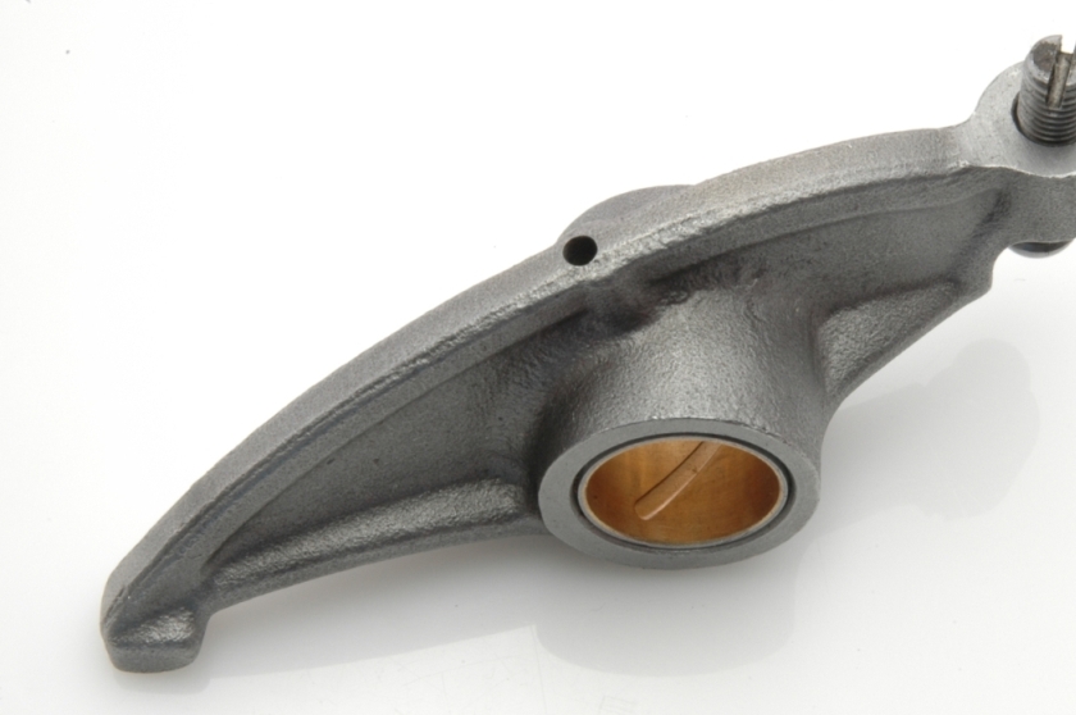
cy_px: 346
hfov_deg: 16.0
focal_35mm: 128
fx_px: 3821
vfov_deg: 10.7
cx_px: 620
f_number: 29
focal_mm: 70
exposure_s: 1/1.3
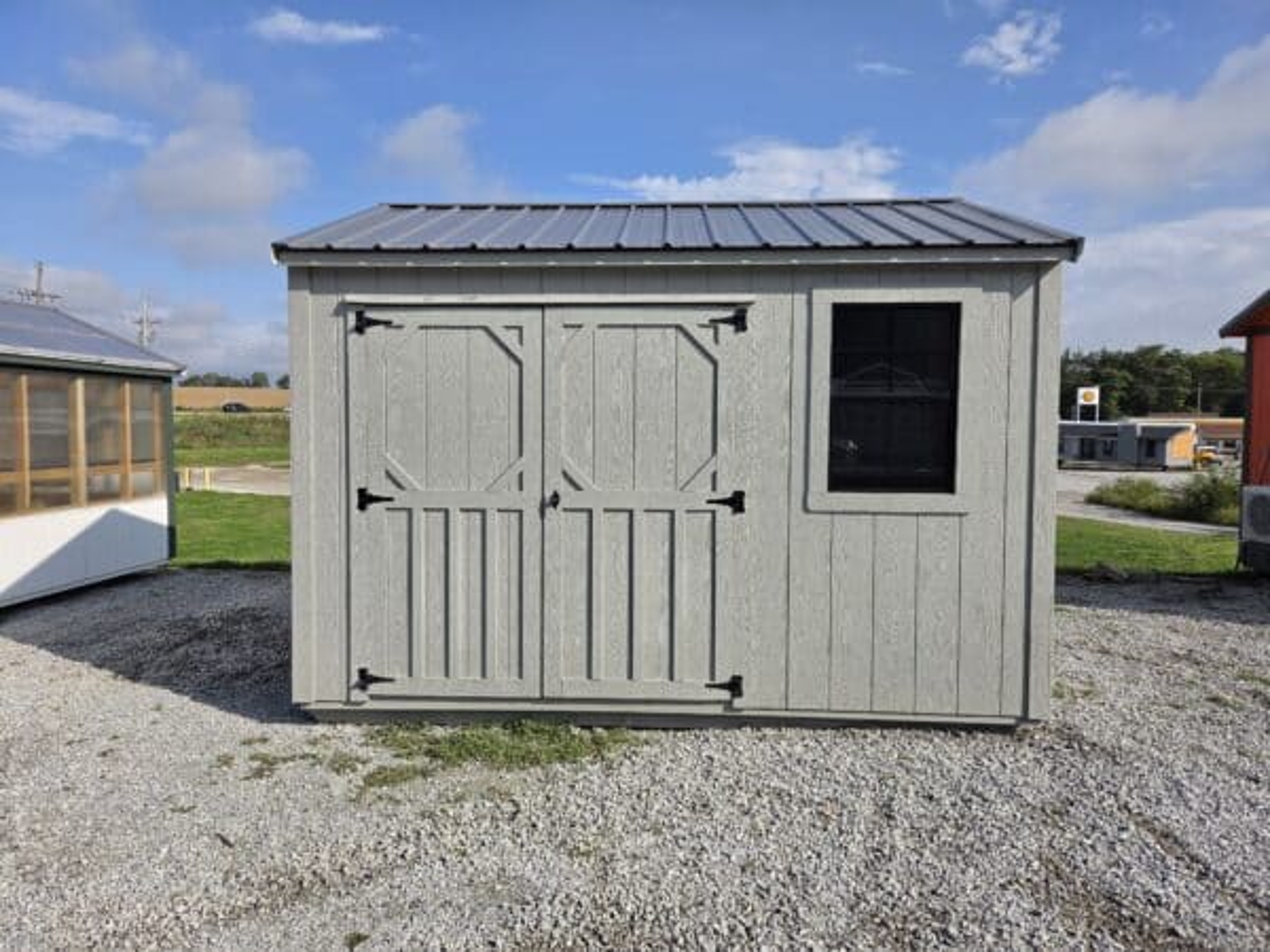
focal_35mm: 23
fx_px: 844
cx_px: 635
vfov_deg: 58.9
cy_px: 476
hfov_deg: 73.9
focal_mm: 5.4
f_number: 1.8
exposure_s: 1/5257
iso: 80
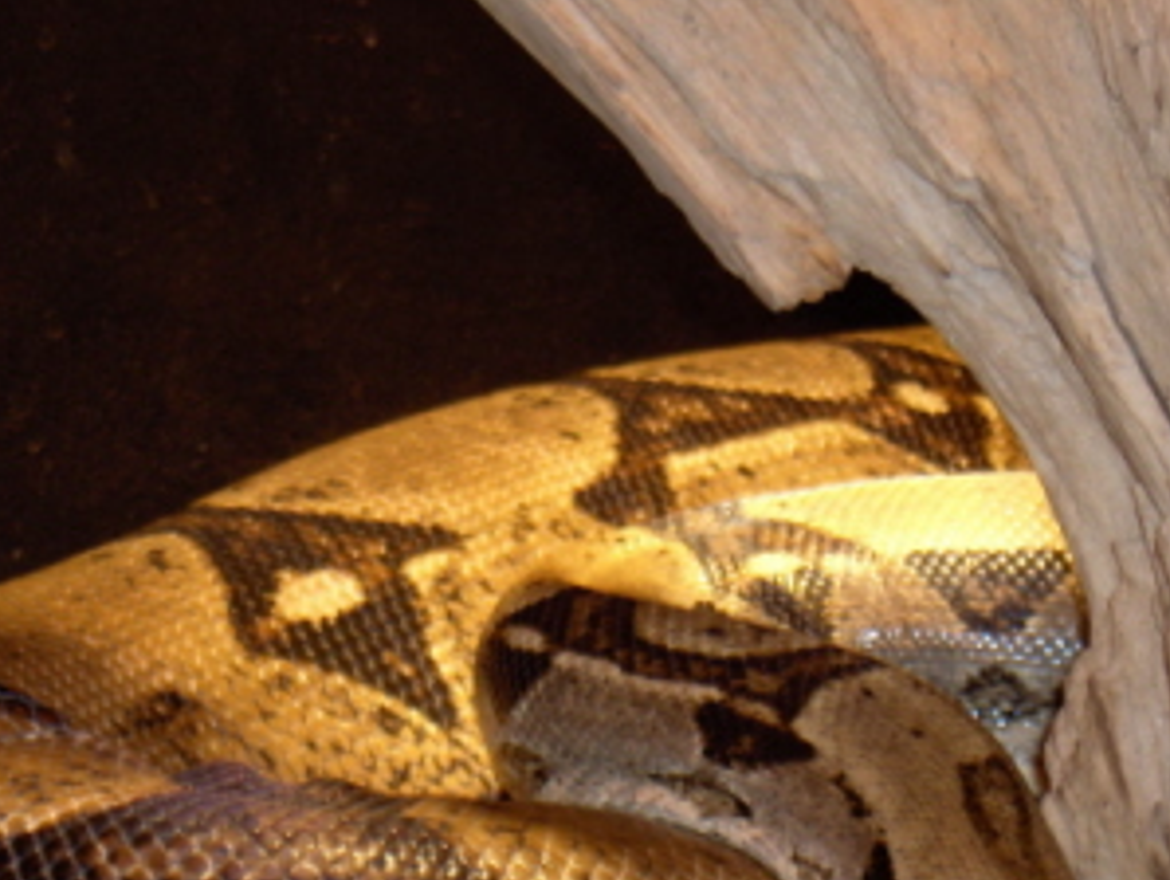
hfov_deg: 10.7
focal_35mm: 185
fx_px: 6258
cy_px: 843
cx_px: 573
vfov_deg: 8.0
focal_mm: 17.5
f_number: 3.9
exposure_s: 1/6.55
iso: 100
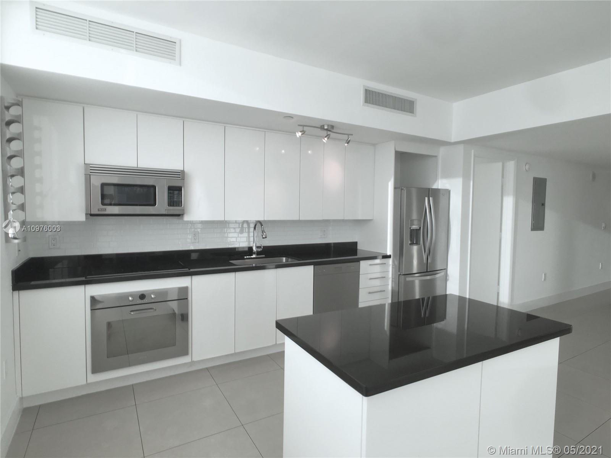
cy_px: 229
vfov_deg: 48.2
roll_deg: -1.0
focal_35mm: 29
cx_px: 306
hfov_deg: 61.7
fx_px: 512
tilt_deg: -3.1
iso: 25
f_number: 2.2
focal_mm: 4.15
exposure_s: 1/279
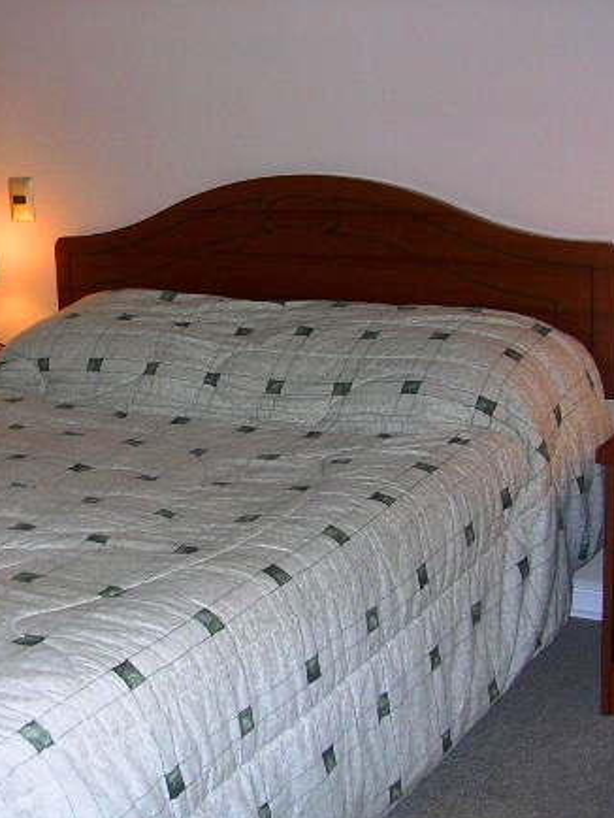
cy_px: 403
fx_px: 1323
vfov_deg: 34.3
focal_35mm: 56
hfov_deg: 25.8
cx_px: 141
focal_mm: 5.8
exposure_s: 1/60.1
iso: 50
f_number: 2.8
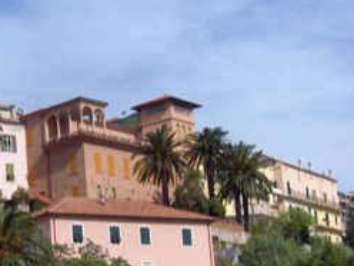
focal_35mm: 126
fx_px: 1289
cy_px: 140
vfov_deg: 11.8
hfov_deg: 15.4
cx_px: 4
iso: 100
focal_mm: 8
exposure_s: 1/1075
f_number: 4.8
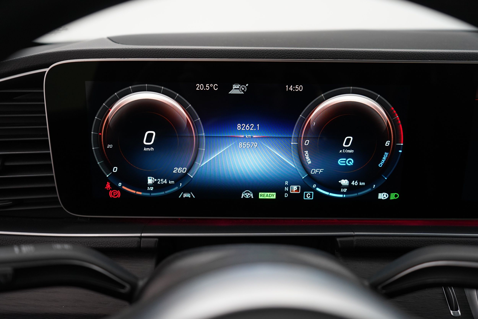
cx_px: 239
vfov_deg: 45.0
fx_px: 385
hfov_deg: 63.7
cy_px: 160
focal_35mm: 29
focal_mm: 29
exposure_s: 1/60
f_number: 3.5
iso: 1600
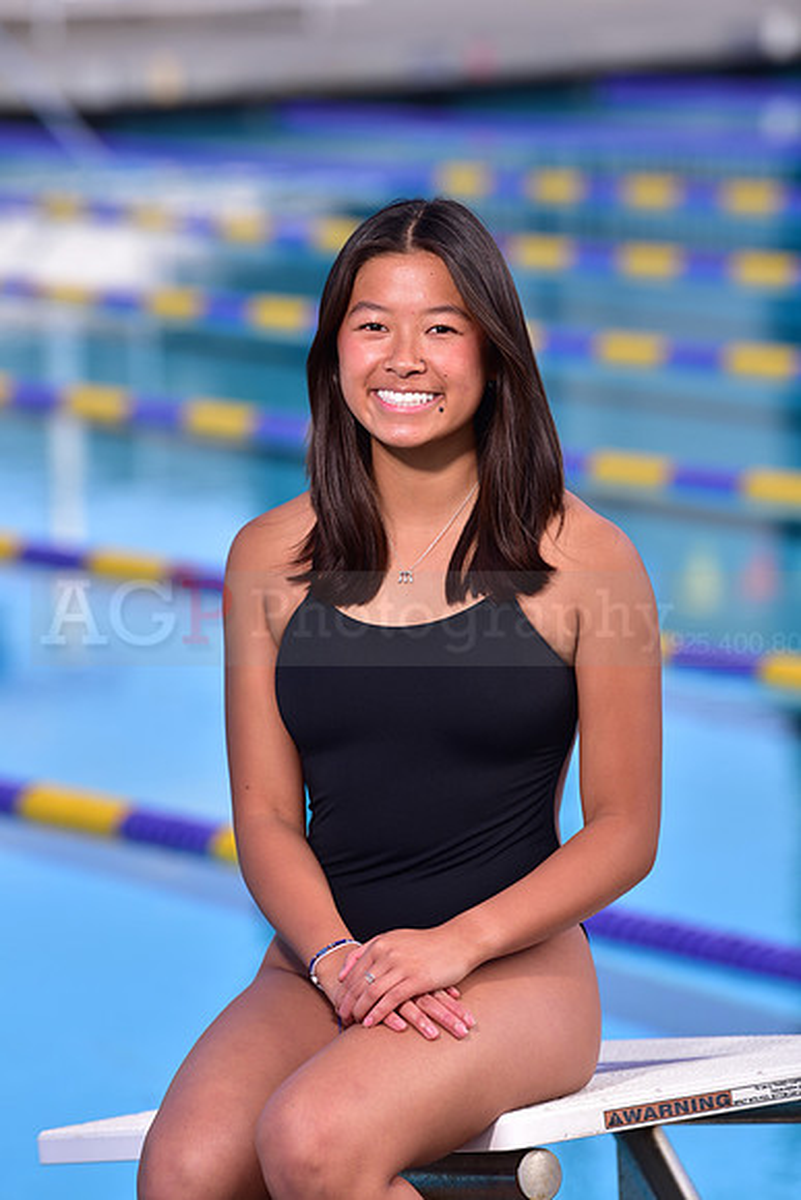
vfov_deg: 10.3
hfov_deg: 6.9
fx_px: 6670
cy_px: 600
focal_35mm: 200
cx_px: 400
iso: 80
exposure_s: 1/250
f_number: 5
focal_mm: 200
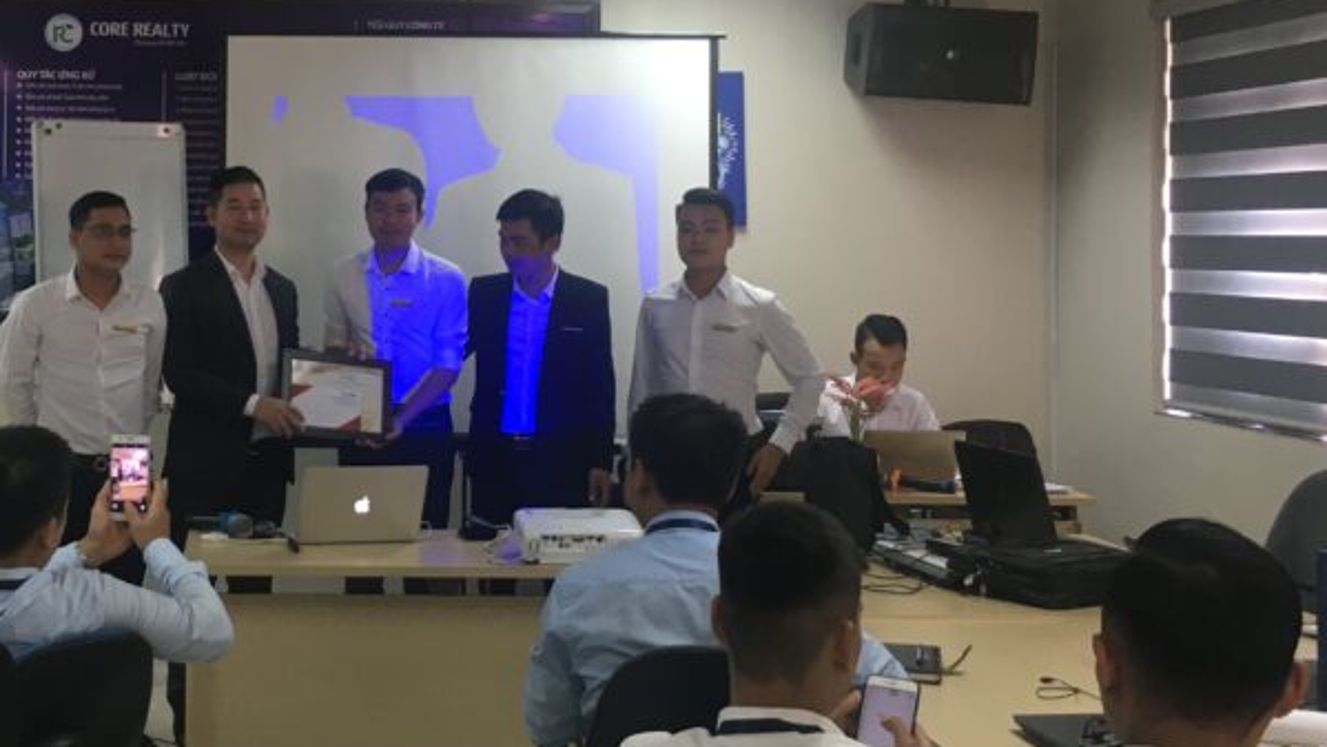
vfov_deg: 22.0
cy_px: 166
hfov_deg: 37.2
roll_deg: -0.7
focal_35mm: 54
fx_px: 1900
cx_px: 281
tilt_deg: +1.5
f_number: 2.2
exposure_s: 1/33
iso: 80
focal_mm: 4.15
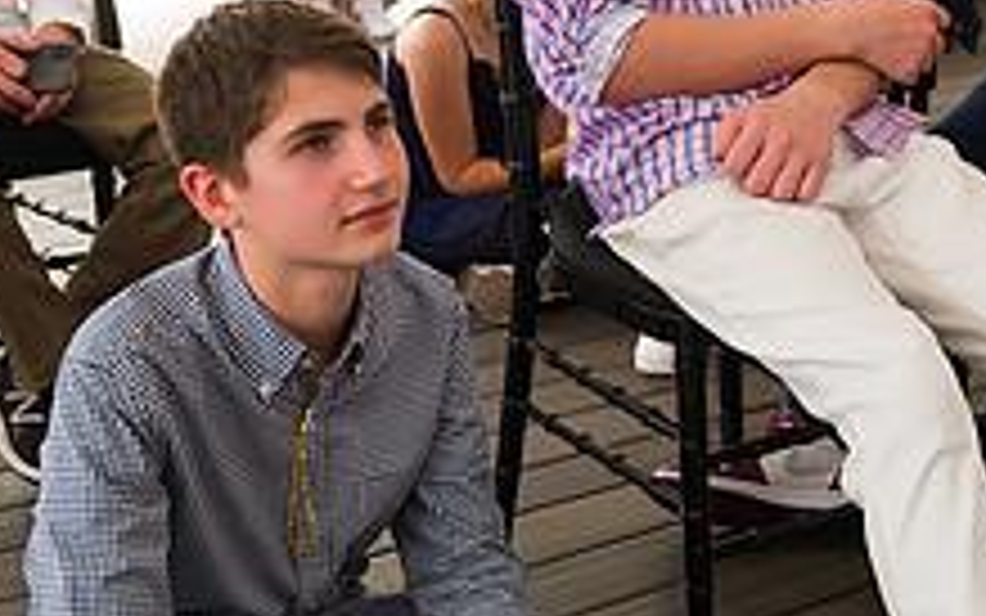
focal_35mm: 73
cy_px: 202
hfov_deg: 28.2
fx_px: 1962
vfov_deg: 17.8
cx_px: 585
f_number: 3.2
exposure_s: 1/200
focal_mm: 27
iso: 200
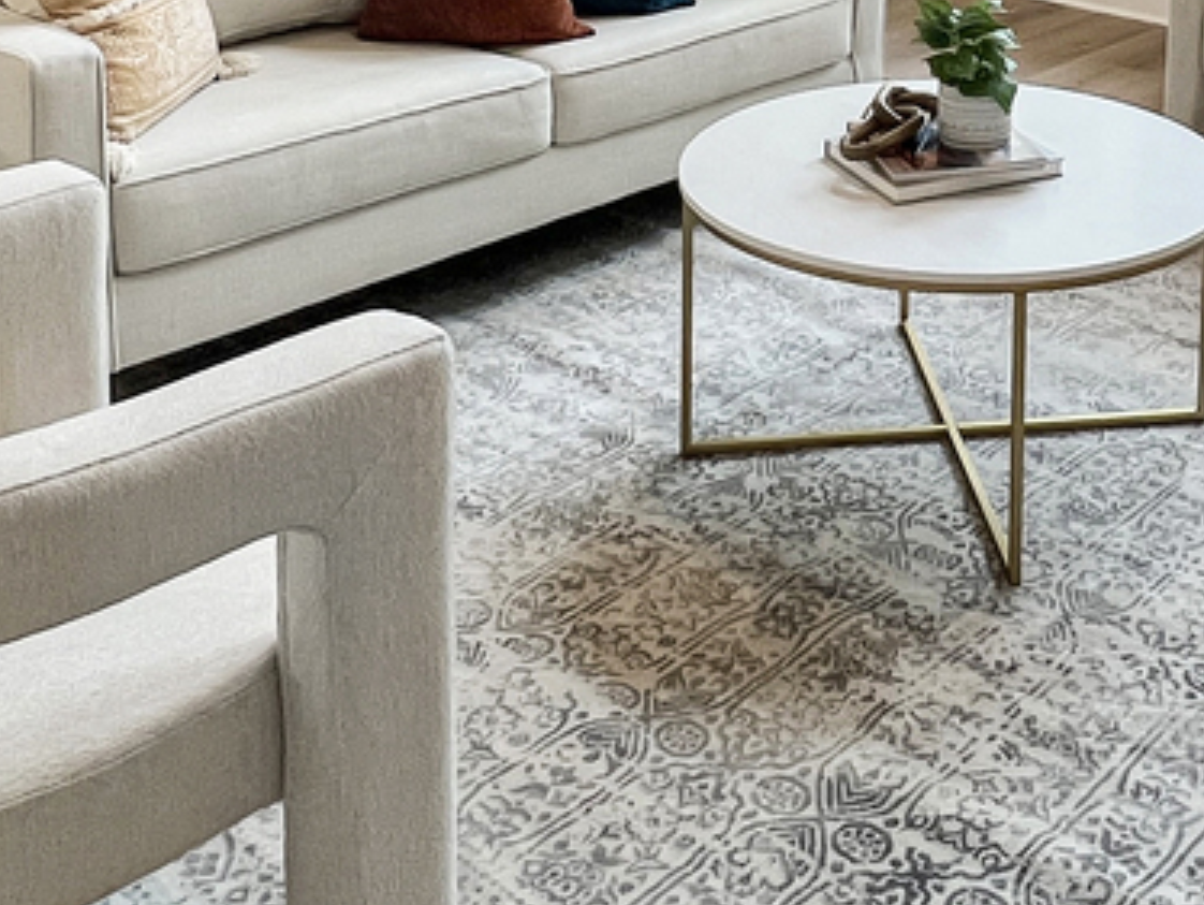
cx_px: 950
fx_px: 1740
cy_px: -174
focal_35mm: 50
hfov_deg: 36.9
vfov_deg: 26.1
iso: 200
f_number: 1.8
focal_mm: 1.57
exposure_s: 1/120
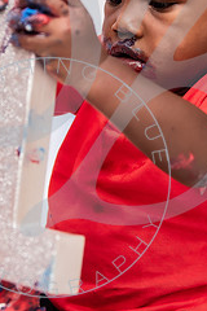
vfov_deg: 17.3
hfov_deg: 11.6
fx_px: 1018
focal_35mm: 118
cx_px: 69
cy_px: 79
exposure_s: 1/160
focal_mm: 42
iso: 100
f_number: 2.8
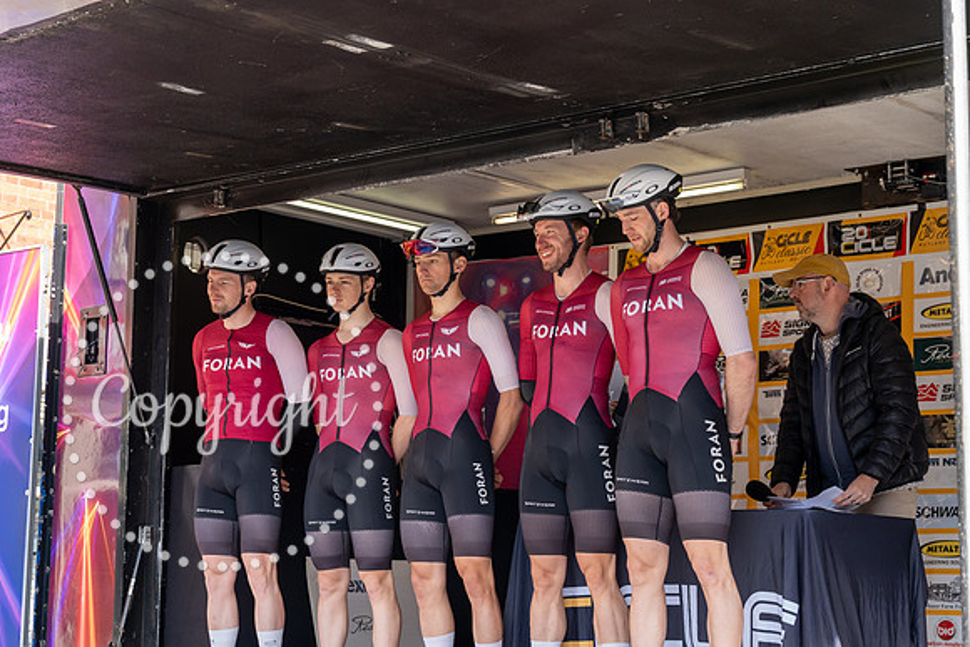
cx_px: 485
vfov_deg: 19.5
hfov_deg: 28.8
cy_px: 324
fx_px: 1886
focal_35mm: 70
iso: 1600
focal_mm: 70
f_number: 5.6
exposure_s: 1/800
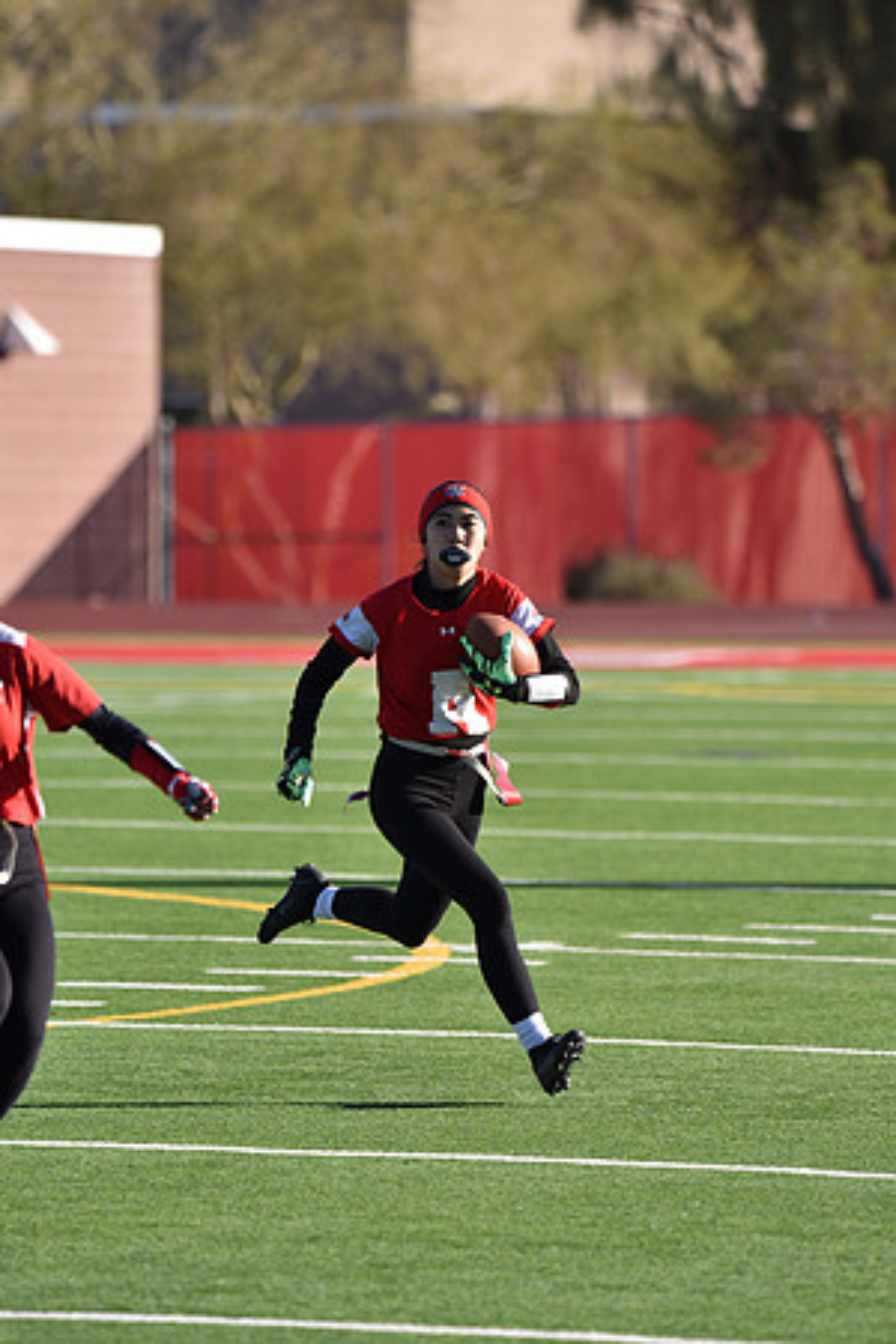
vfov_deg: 6.1
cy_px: 672
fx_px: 12692
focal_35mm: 340
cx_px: 448
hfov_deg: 4.0
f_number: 6
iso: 280
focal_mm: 340
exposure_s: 1/1000
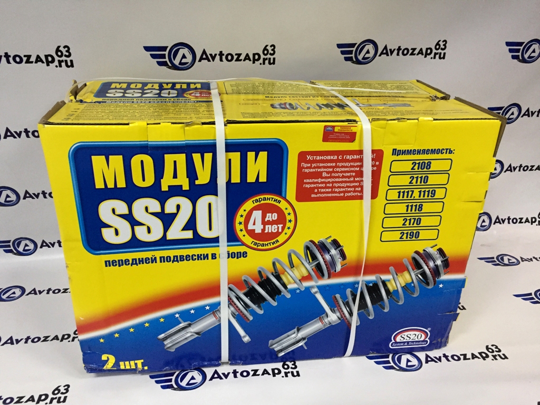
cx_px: 270
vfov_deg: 48.2
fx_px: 452
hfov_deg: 61.7
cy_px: 202
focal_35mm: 29
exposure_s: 1/33
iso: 200
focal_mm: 4.15
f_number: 2.2
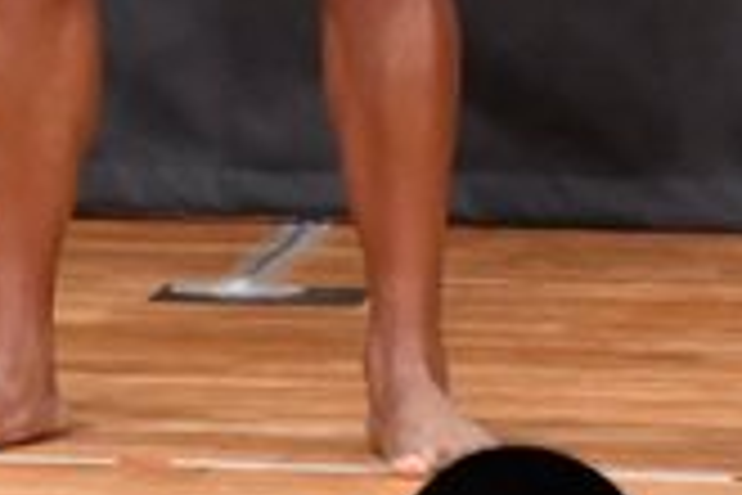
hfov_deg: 1.5
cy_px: -580
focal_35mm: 1337
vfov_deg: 1.0
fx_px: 27555
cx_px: -340
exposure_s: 1/400
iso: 9000
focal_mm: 190
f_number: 5.6
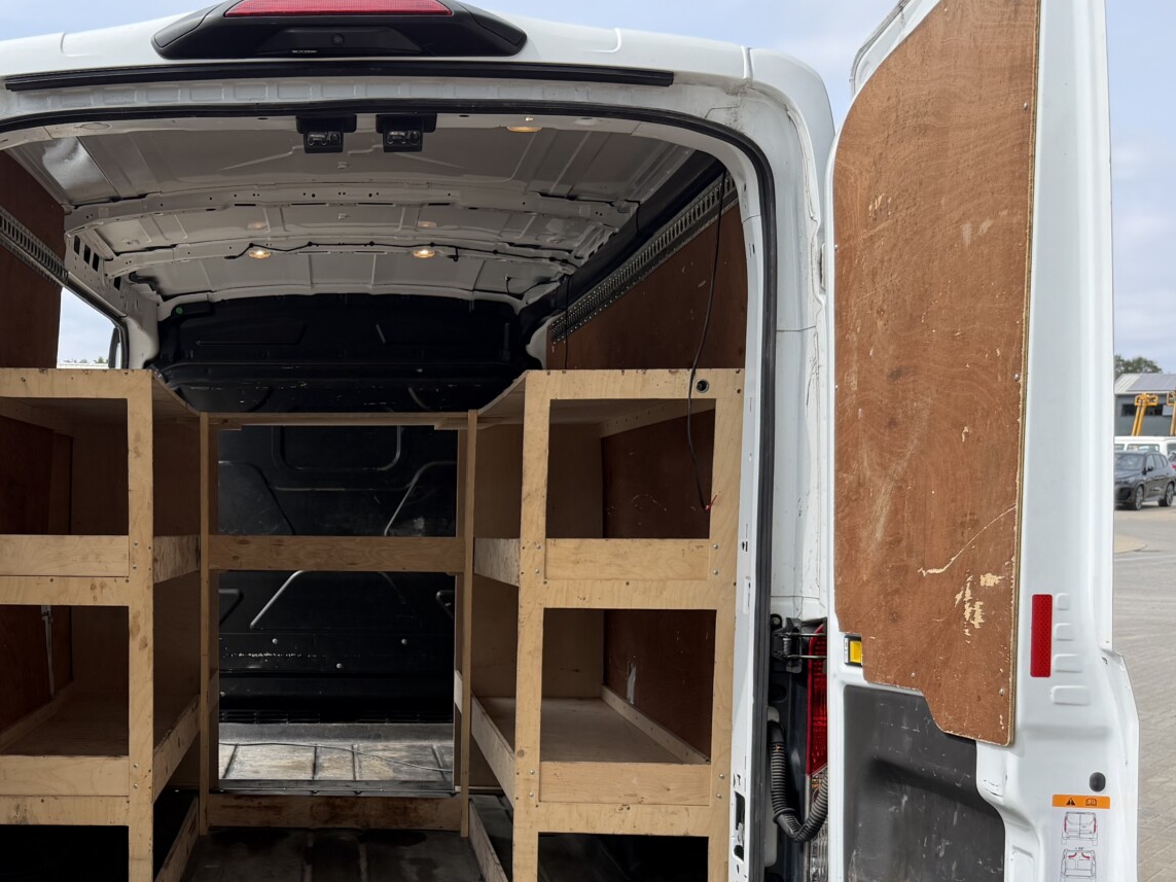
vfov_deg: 33.8
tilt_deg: -7.1
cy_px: 644
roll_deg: +0.2
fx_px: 1427
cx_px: 304
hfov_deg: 43.5
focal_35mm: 42
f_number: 1.78
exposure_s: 1/2110
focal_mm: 6.76
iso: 100
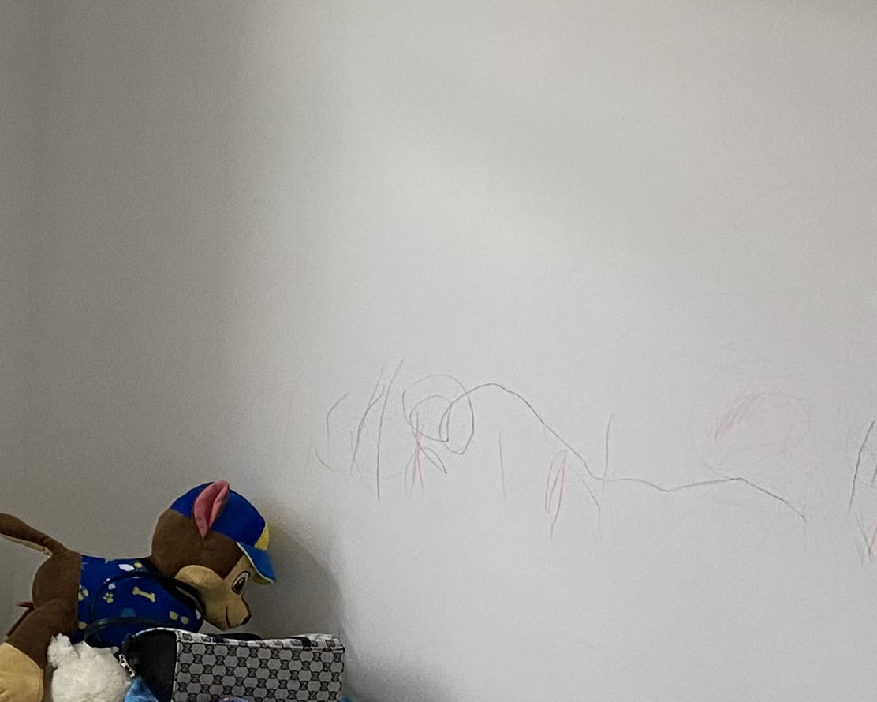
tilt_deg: -4.1
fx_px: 2388
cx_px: -225
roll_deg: -2.1
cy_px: 259
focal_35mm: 92
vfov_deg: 16.7
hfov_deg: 19.4
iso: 125
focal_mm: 4.25
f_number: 1.8
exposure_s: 1/60
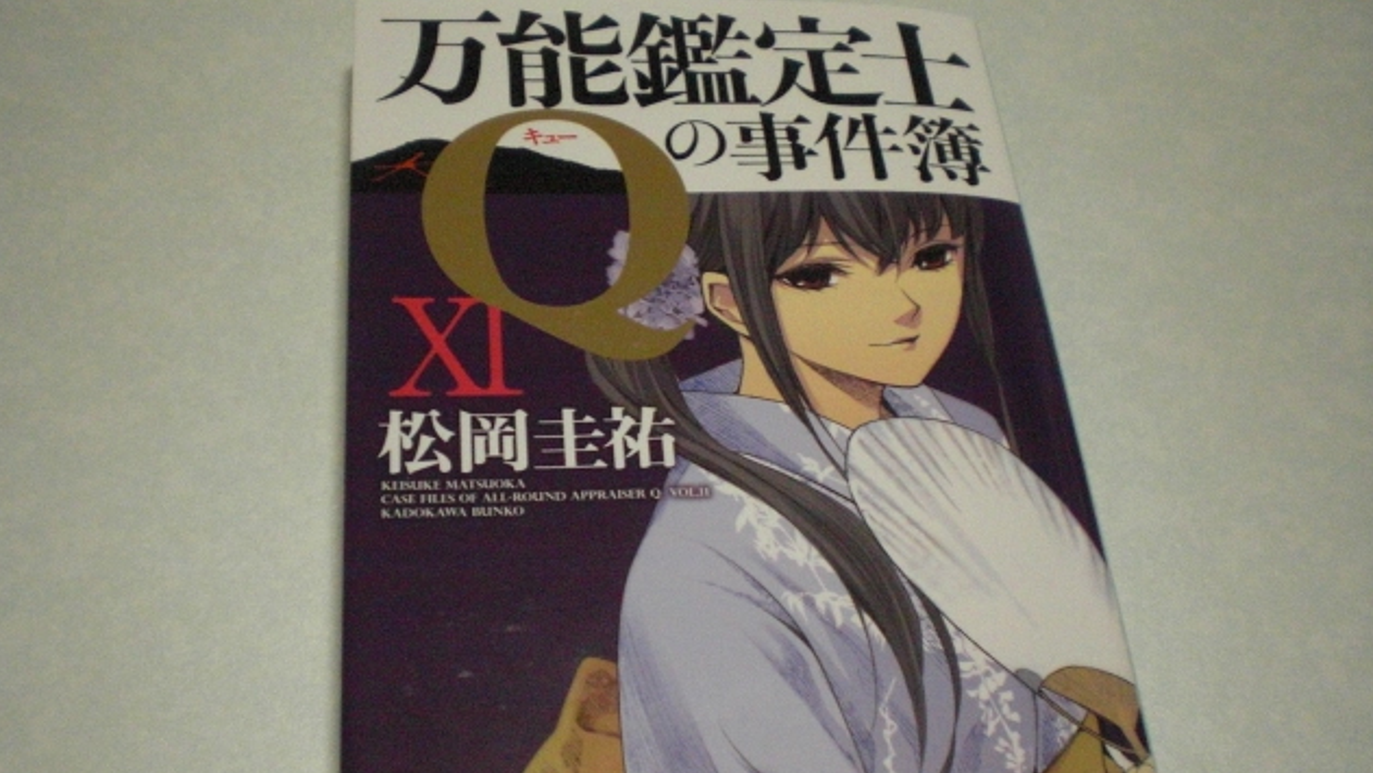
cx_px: 679
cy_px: 473
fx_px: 1529
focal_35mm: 42
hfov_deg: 48.4
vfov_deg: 28.3
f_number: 3.1
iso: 800
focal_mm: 6.3
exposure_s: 1/100
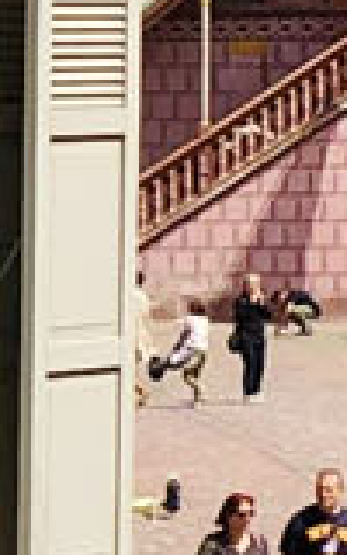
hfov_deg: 2.6
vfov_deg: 4.2
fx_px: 7490
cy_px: 437
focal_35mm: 495
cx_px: 916
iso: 16
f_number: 2.4
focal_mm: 6
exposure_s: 1/1453
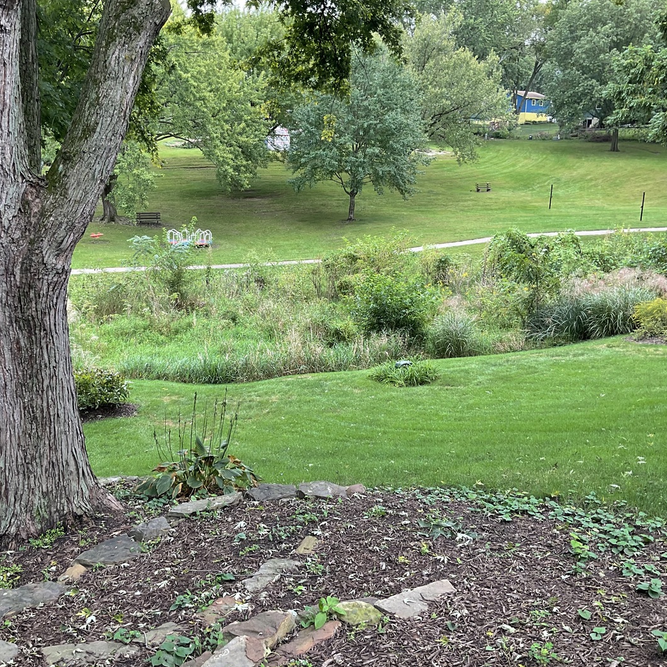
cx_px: 281
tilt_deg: -12.4
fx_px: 763
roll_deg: -0.8
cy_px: 336
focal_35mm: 35
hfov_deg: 47.1
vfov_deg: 47.2
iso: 20
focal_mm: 3
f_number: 1.8
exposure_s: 1/120
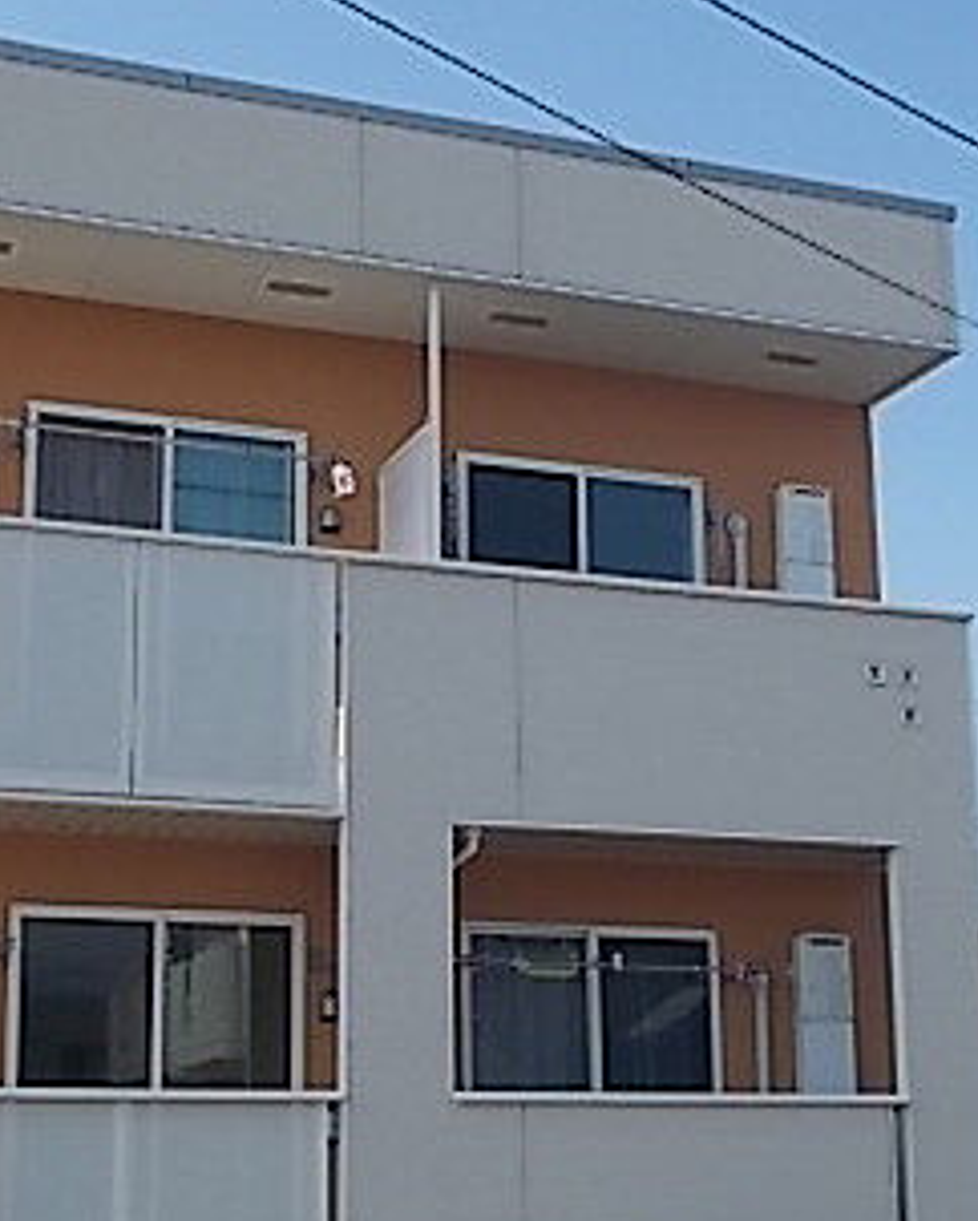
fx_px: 2241
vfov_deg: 30.4
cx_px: 436
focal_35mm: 62
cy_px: 756
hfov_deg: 24.6
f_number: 8.6
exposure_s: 1/100
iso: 80
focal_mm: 5.3
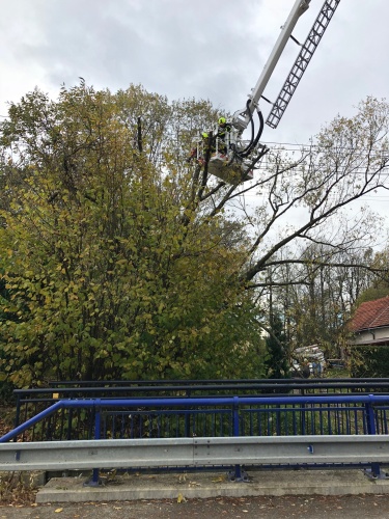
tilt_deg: +14.6
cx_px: 194
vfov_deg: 61.7
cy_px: 260
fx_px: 435
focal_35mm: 29
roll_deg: -1.0
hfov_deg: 48.2
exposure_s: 1/774
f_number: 1.8
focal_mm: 3.99
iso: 20
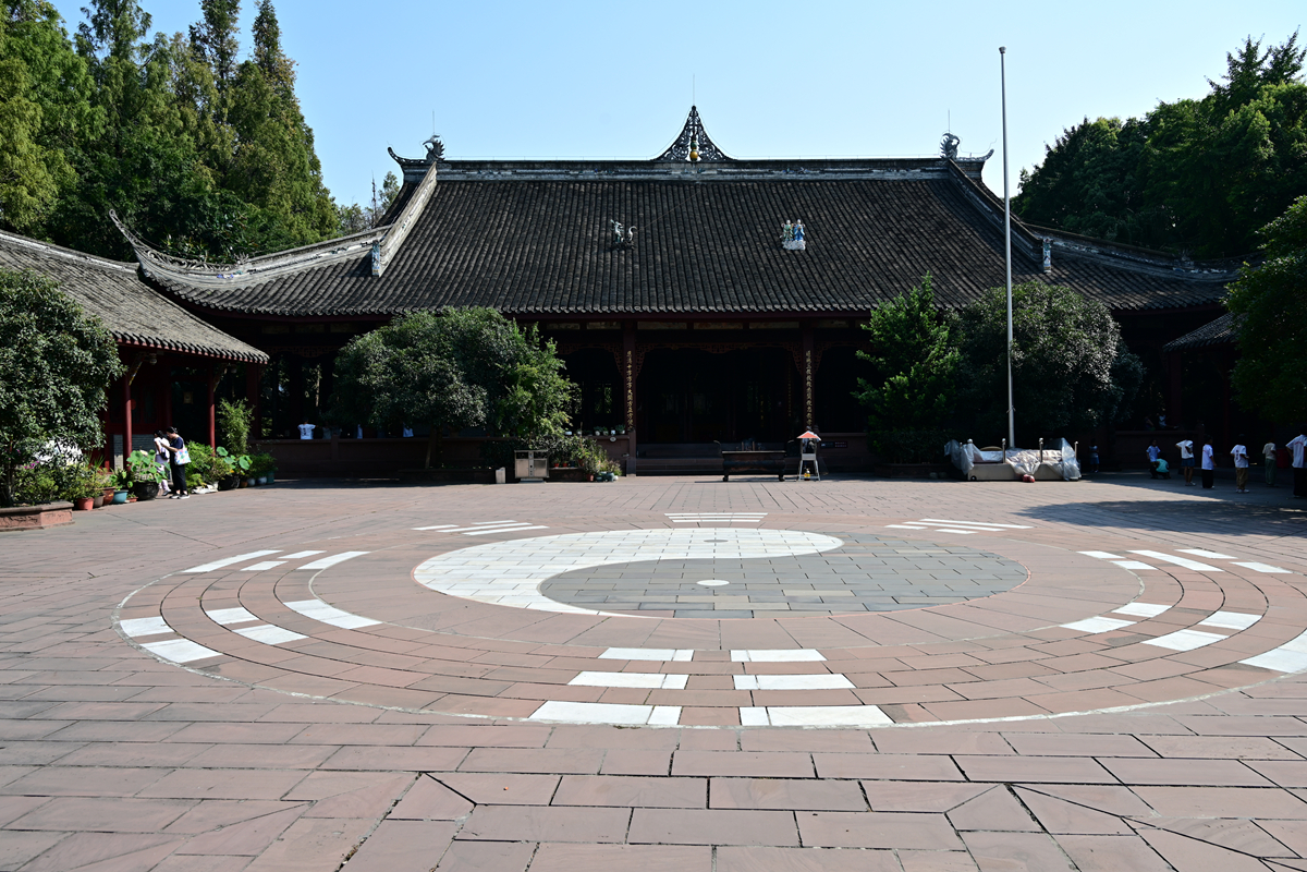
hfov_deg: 70.4
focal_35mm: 26
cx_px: 654
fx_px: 926
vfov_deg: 50.4
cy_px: 436
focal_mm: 25.5
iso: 100
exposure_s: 1/100
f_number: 8
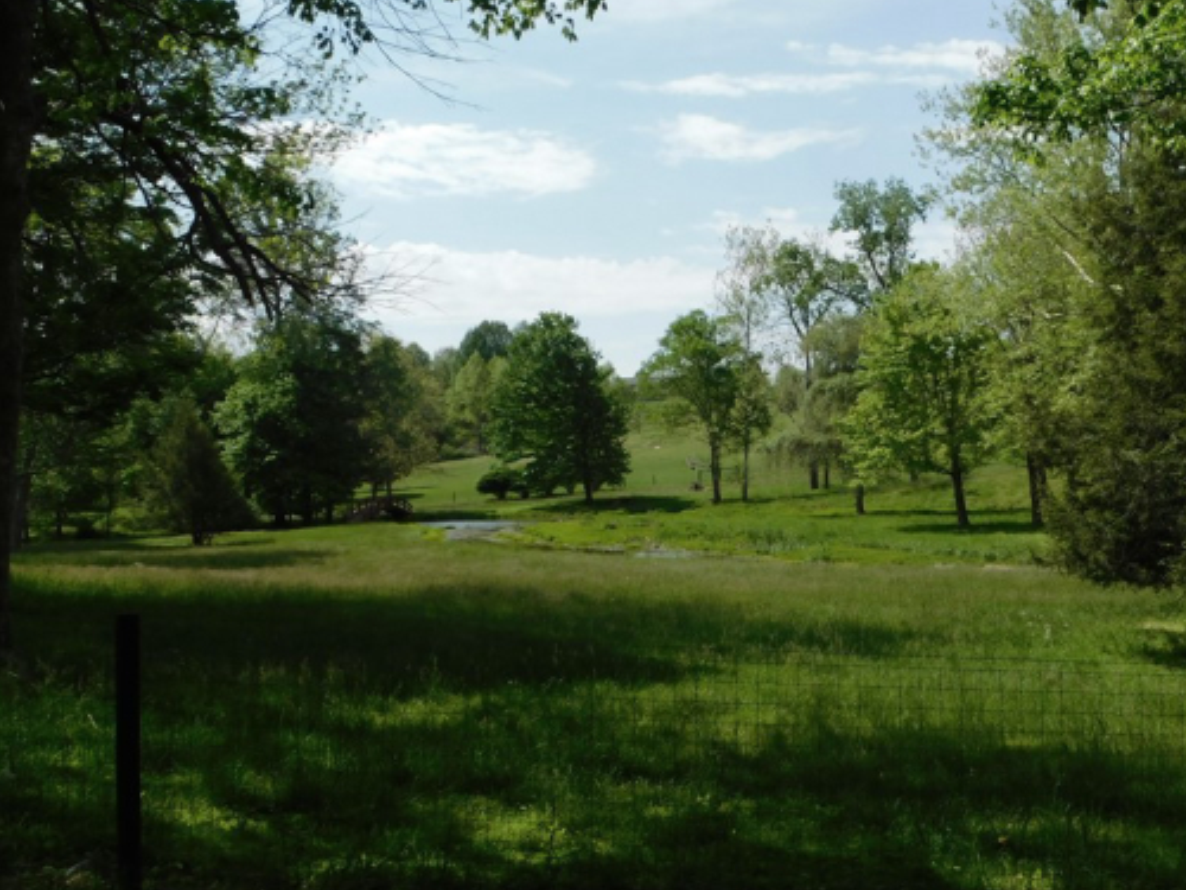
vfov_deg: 36.0
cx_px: 710
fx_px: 1370
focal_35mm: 40
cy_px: 449
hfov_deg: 46.5
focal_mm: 5.3
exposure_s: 1/1500
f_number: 3.2
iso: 125
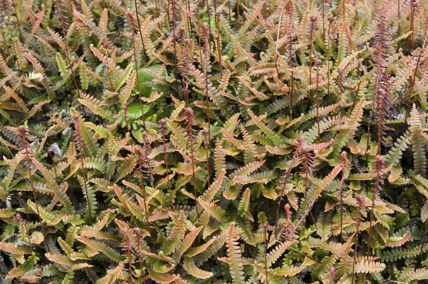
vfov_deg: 15.1
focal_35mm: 90
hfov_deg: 22.6
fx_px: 1069
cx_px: 214
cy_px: 142
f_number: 8
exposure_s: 1/80
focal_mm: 60
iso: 200
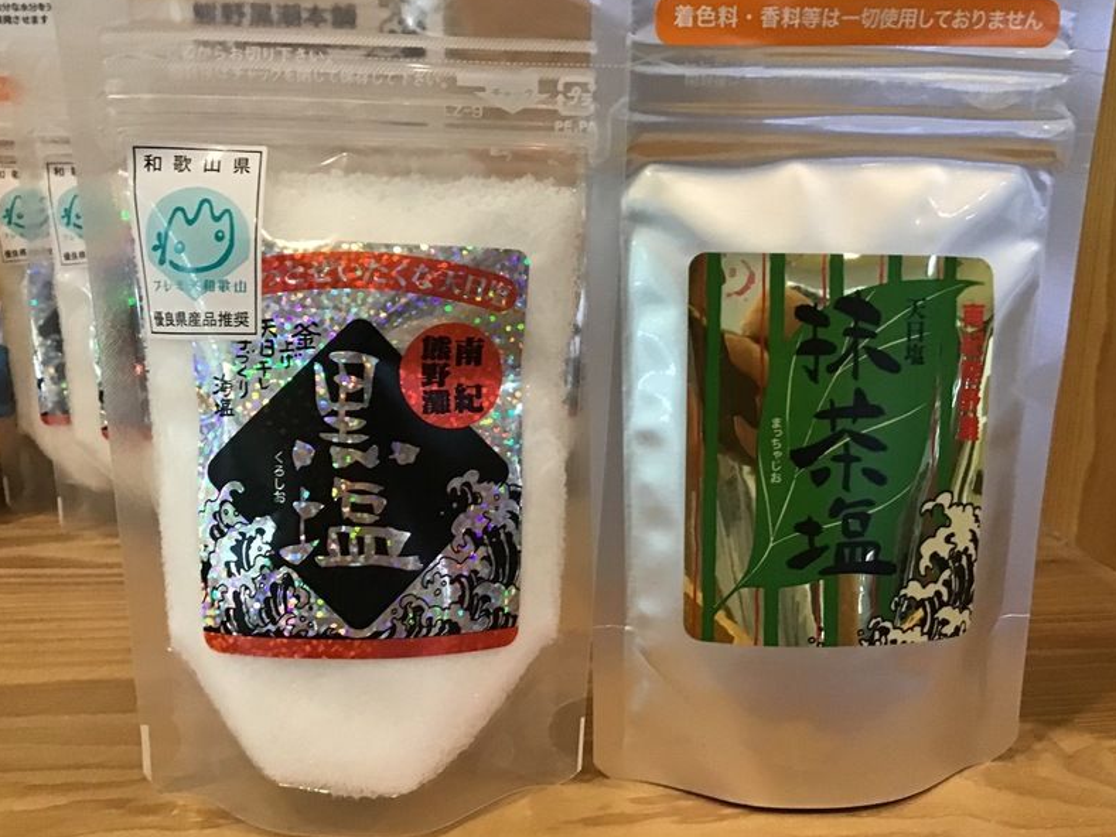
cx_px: 569
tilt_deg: -12.7
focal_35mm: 32
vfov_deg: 44.2
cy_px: 412
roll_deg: -1.7
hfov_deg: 56.8
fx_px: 1032
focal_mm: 3.3
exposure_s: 1/17
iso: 200
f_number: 2.4
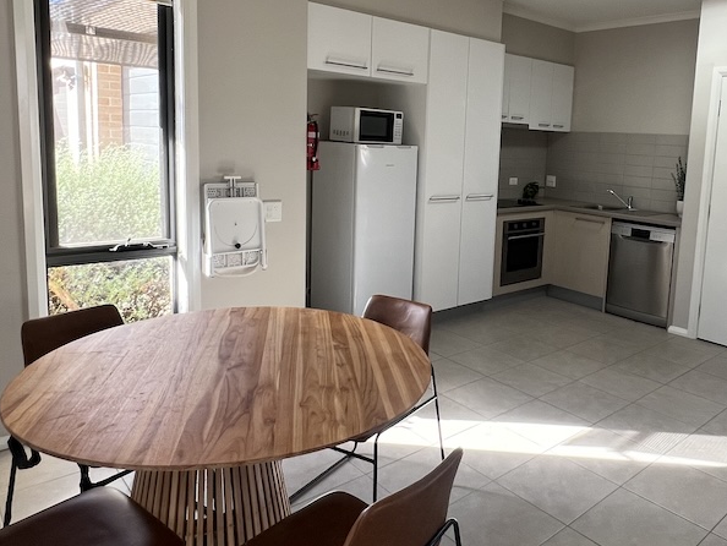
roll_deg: -2.1
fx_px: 546
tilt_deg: -6.7
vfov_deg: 52.6
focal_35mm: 26
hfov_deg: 65.8
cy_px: 210
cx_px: 472
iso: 100
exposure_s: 1/99
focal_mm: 1.57
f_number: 1.8
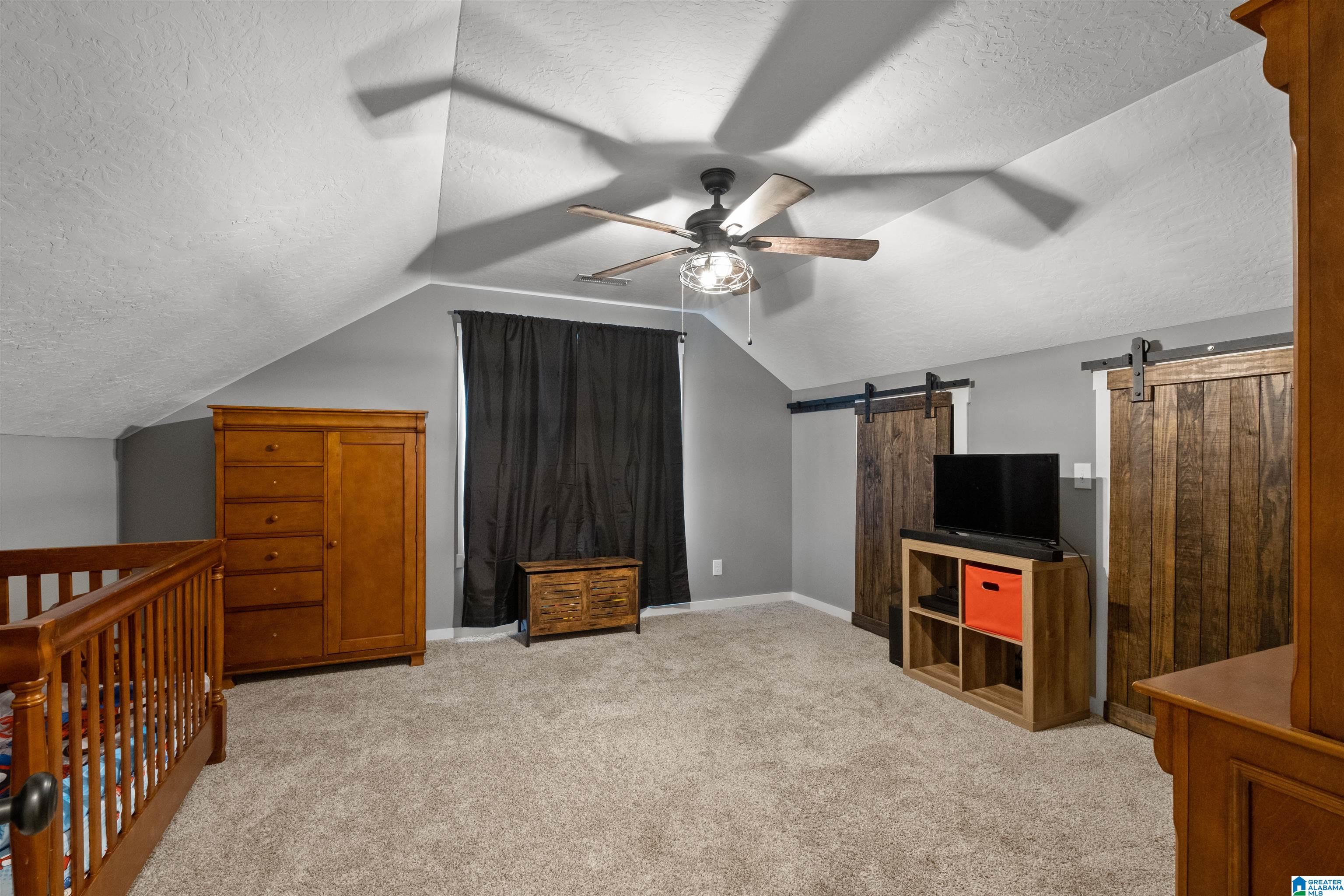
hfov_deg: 100.4
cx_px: 672
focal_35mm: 15
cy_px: 448
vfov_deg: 77.3
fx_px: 560
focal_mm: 10
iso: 1600
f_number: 8
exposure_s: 1/2
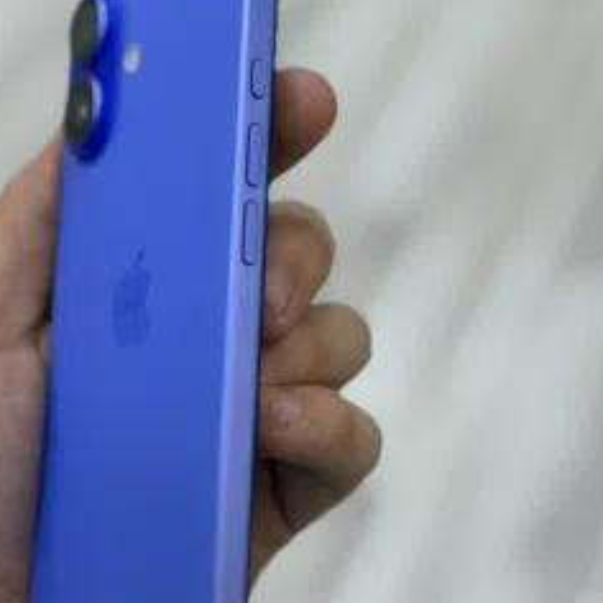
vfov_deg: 24.0
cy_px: 245
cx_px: 284
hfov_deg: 24.0
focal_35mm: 72
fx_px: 1419
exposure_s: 1/177
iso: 50
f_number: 1.78
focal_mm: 6.76
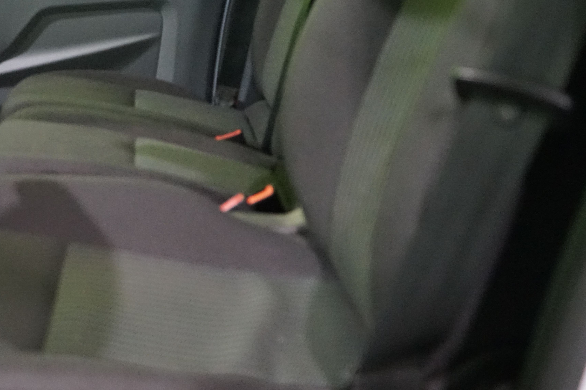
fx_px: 1025
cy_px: 179
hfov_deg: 31.1
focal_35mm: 63
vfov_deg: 21.6
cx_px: 114
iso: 6400
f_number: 4
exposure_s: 1/80
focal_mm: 36
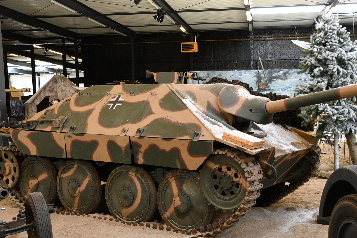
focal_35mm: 43
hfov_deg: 45.3
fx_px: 426
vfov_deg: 31.0
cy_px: 150
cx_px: 202
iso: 1000
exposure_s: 1/60
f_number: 4
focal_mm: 22
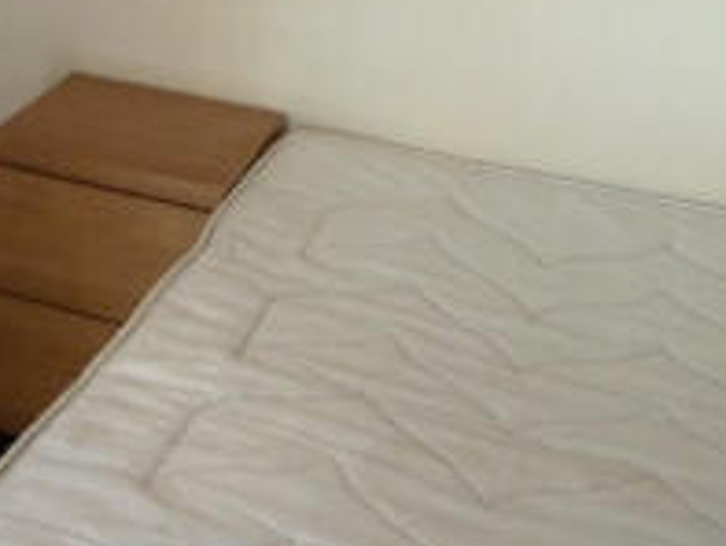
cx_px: -330
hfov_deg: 22.2
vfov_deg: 18.4
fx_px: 1553
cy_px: -190
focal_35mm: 74
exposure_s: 1/30
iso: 250
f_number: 3.3
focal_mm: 4.1
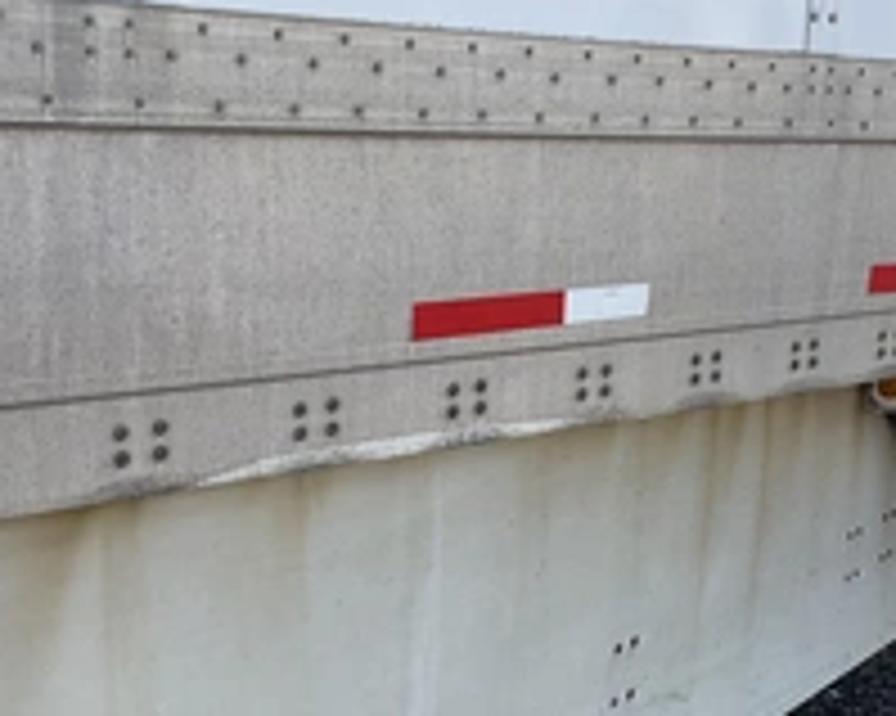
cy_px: 419
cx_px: 531
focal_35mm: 57
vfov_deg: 26.6
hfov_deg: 32.9
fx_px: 1511
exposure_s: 1/719
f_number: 1.8
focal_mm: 3
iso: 25
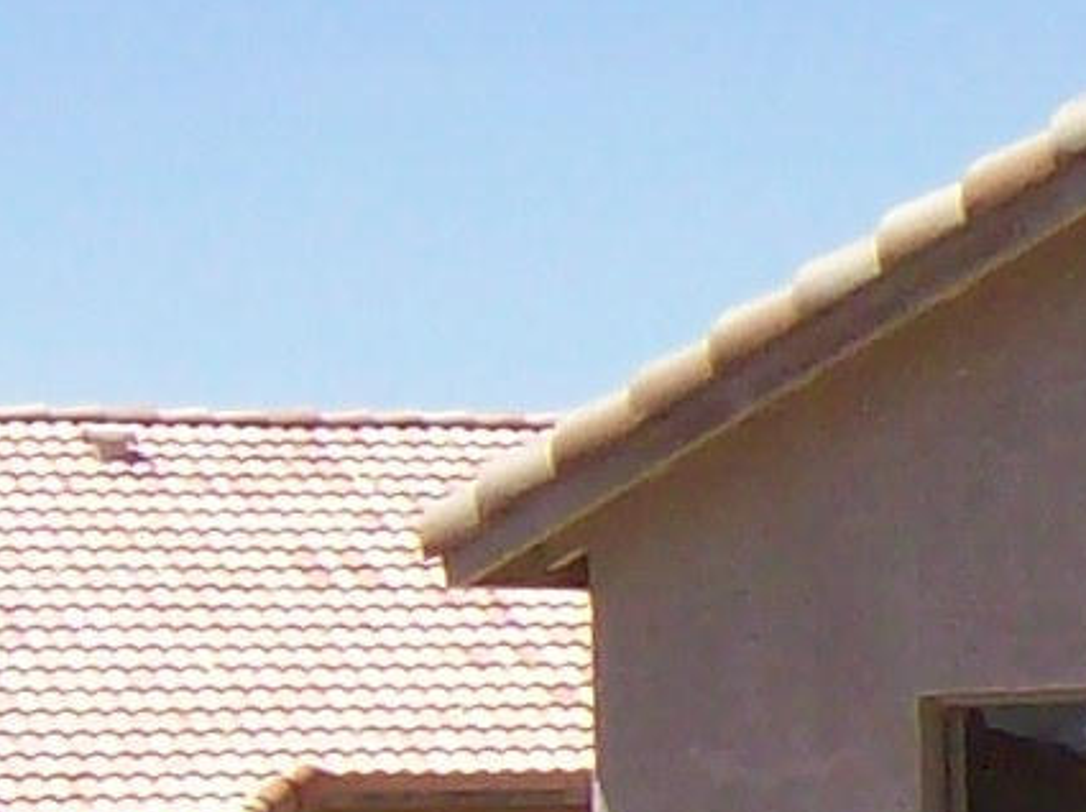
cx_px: 2566
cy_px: 1024
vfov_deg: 6.8
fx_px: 6833
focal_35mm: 218
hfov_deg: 8.4
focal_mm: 6
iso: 80
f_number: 4.8
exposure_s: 1/455
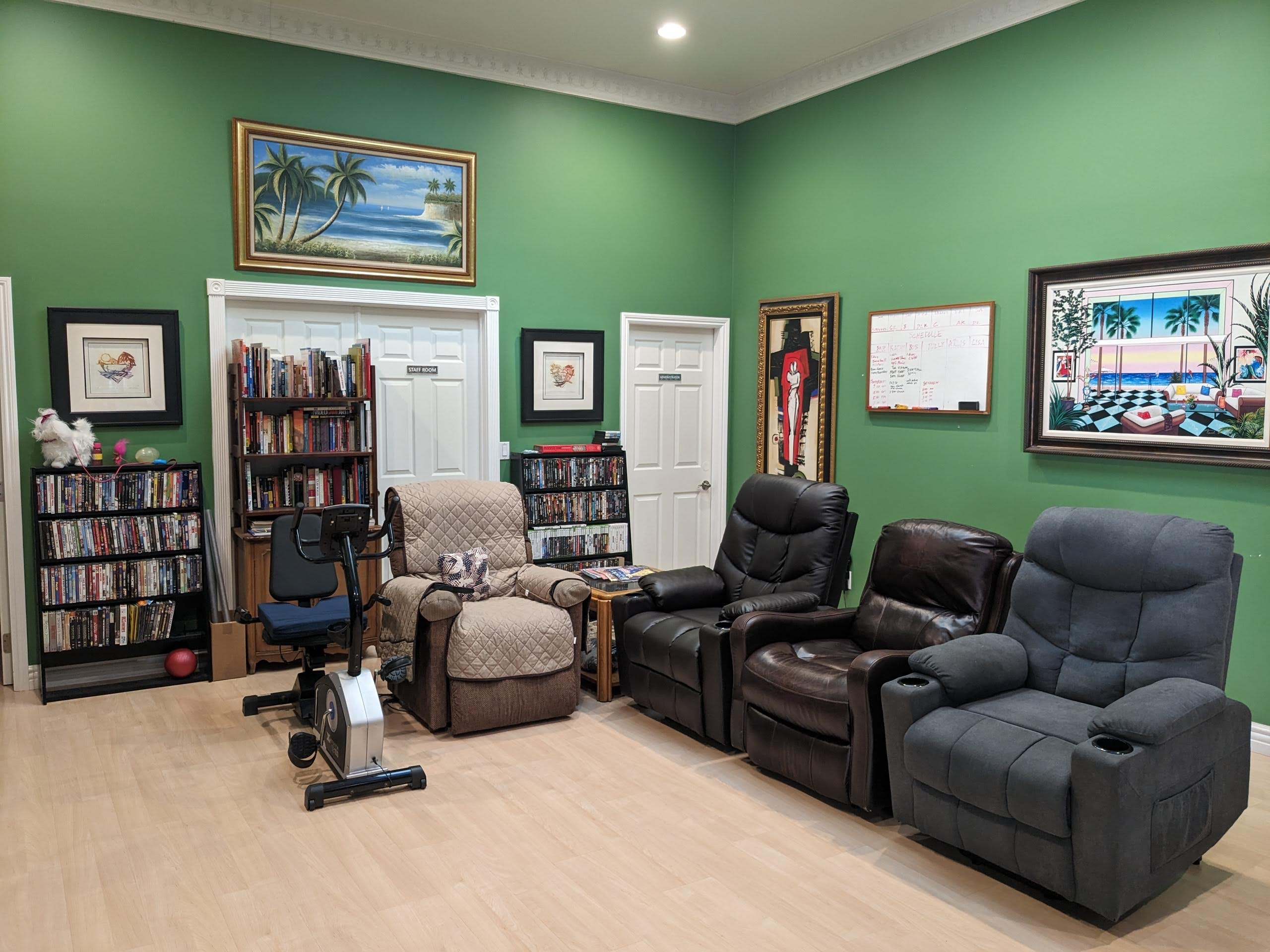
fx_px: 991
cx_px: 635
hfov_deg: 65.3
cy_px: 476
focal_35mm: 27
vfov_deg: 51.4
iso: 158
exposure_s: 1/24
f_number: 1.73
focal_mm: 4.38
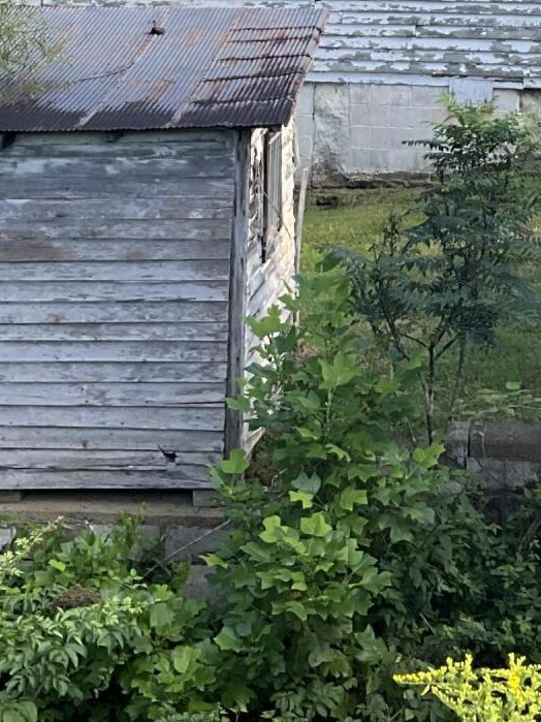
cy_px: -191
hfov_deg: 17.6
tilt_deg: +1.6
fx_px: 1730
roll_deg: -0.5
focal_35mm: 83
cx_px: 464
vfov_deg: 21.5
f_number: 1.8
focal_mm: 3
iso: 25
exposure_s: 1/250
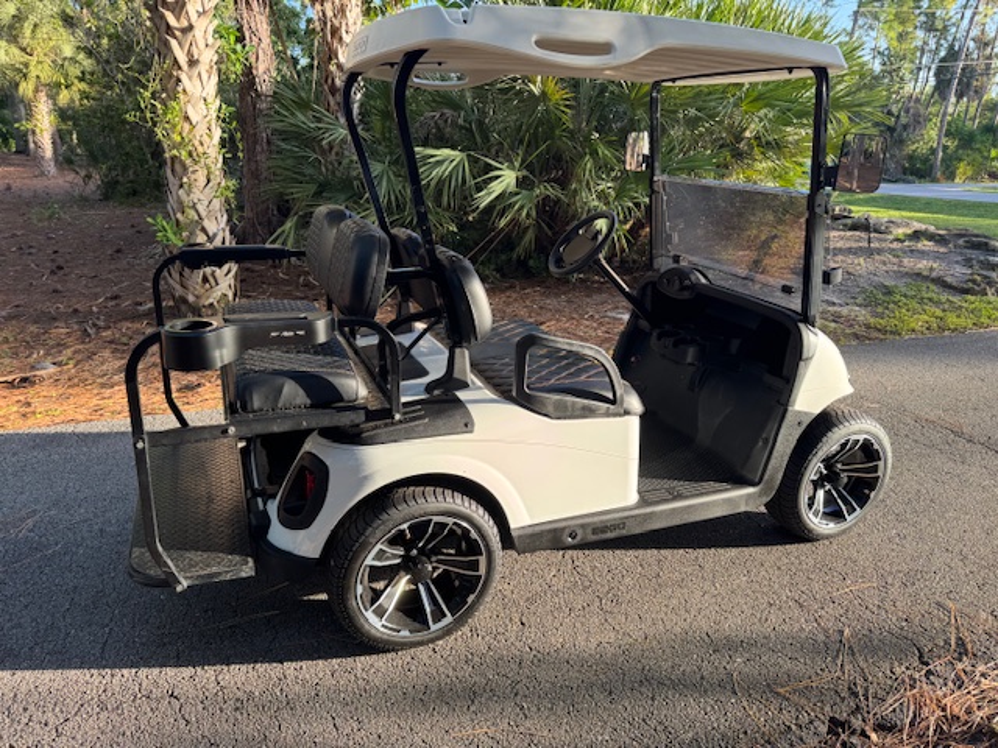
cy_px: 374
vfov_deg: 56.8
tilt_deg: -15.6
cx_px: 499
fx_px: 692
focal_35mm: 24
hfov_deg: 71.6
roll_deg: -0.2
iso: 80
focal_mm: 6.76
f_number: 1.78
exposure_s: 1/325
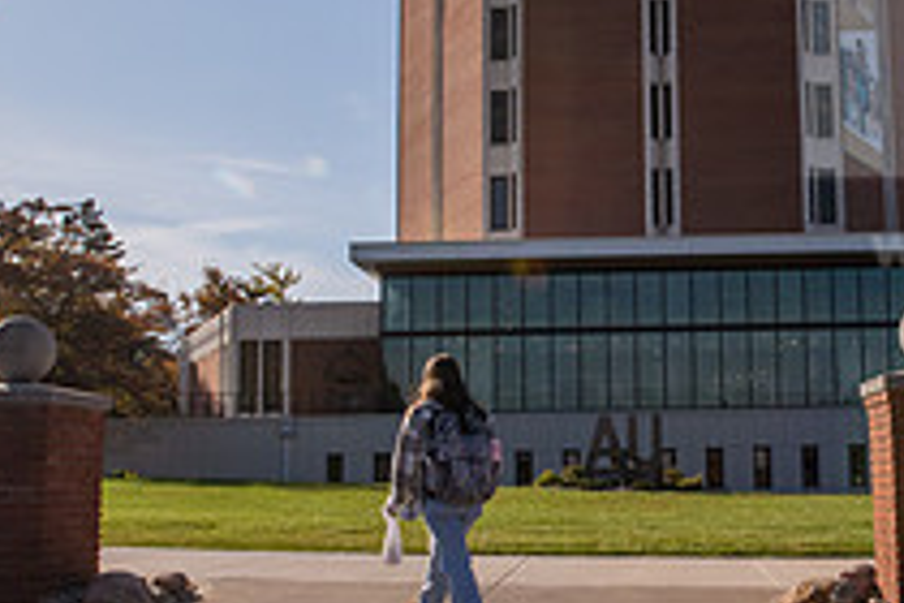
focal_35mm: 47
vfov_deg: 28.6
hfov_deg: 40.7
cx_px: 676
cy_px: 338
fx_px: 1180
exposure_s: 1/160
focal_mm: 17
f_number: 22
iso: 250
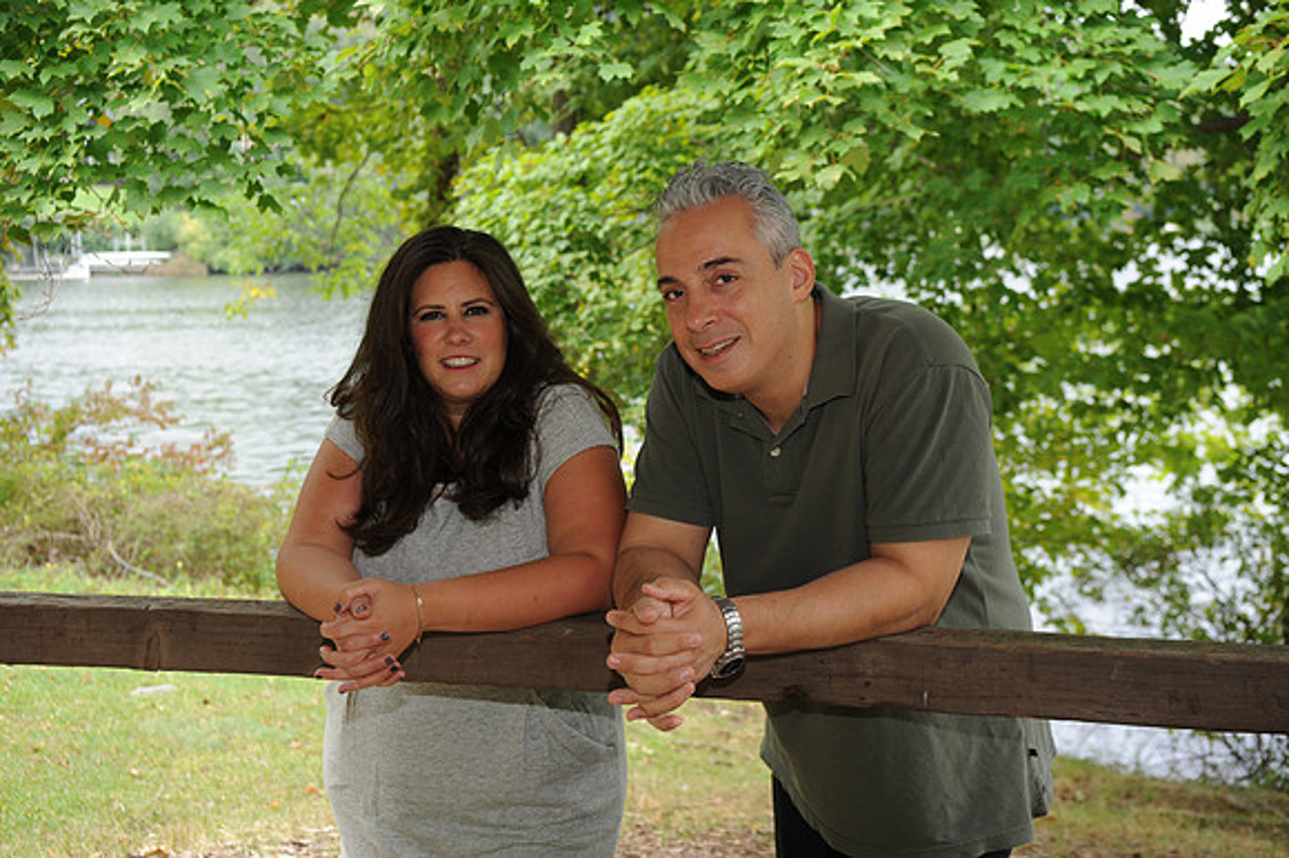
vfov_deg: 24.6
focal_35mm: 55
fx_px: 1968
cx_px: 644
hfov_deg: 36.3
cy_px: 429
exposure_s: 1/160
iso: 500
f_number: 6.3
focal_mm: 55
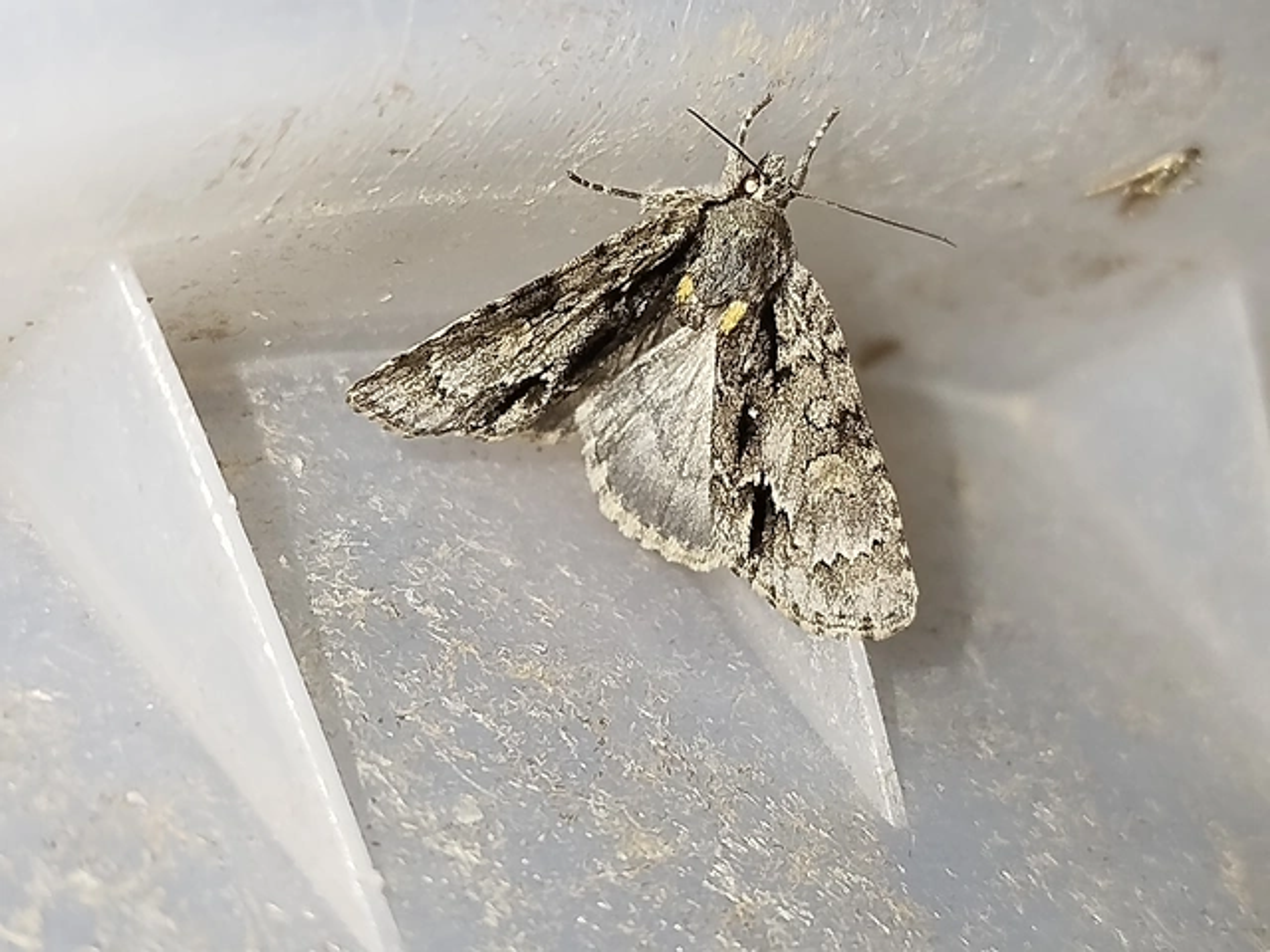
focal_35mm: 72
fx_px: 2642
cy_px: 476
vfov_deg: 20.4
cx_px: 635
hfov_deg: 27.0
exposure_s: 1/50
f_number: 1.7
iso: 160
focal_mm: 5.31
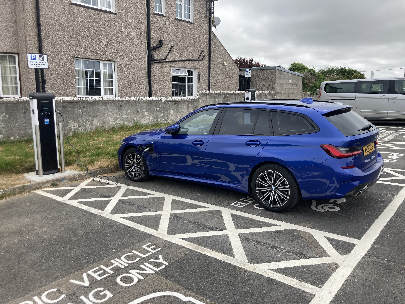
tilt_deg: -6.9
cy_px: 152
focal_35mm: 28
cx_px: 202
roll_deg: -1.0
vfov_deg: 49.7
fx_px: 328
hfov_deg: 63.4
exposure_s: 1/1453
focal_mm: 3.99
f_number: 1.8
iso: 20
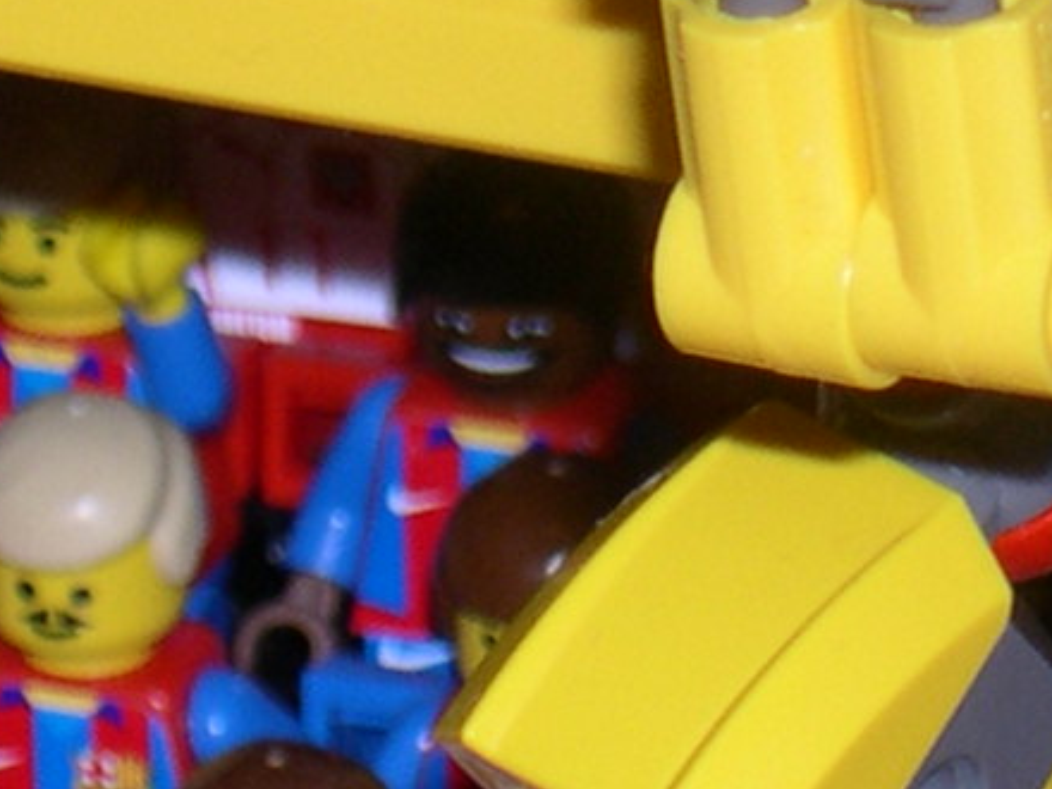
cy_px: -426
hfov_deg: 3.8
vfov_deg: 2.8
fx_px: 16016
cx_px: 1341
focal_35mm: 527
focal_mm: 21.6
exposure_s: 1/60
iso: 100
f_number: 4.8
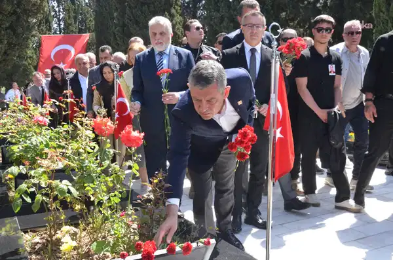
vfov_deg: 31.7
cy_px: 130
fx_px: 457
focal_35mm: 42
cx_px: 196
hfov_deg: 46.5
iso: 3200
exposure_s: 1/640
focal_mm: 28
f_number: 13
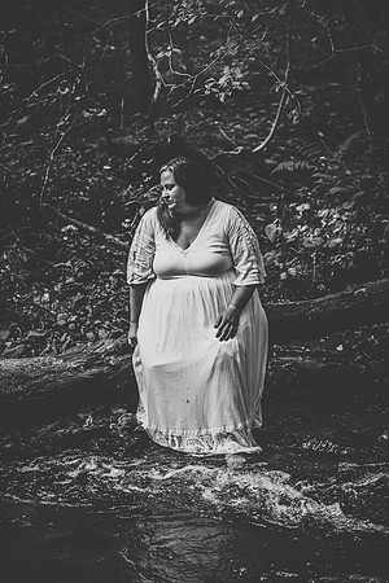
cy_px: 292
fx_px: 1134
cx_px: 194
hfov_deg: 19.5
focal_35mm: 70
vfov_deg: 28.8
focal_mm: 70
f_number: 2.8
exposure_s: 1/400
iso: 1000
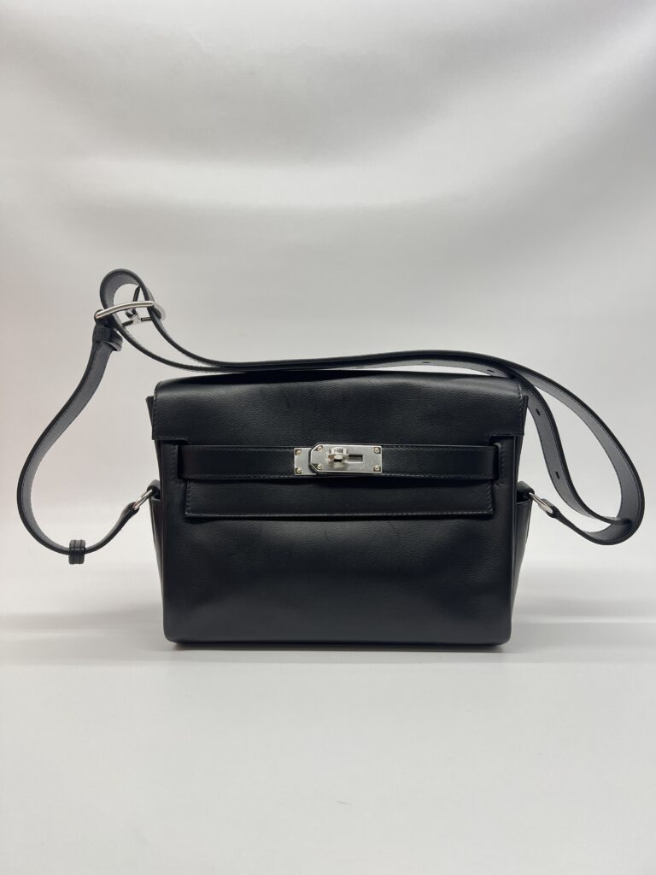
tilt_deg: -6.6
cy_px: 438
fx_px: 657
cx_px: 328
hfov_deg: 53.1
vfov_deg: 67.3
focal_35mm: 26
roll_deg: -1.3
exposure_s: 1/101
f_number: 1.5
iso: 32
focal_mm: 5.7
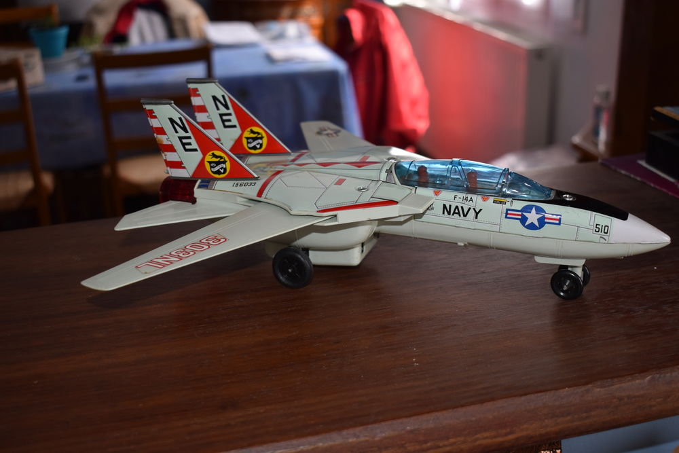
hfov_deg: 45.0
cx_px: 340
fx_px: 821
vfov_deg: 30.9
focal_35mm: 44
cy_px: 226
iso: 320
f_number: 4.5
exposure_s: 1/200
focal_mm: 29
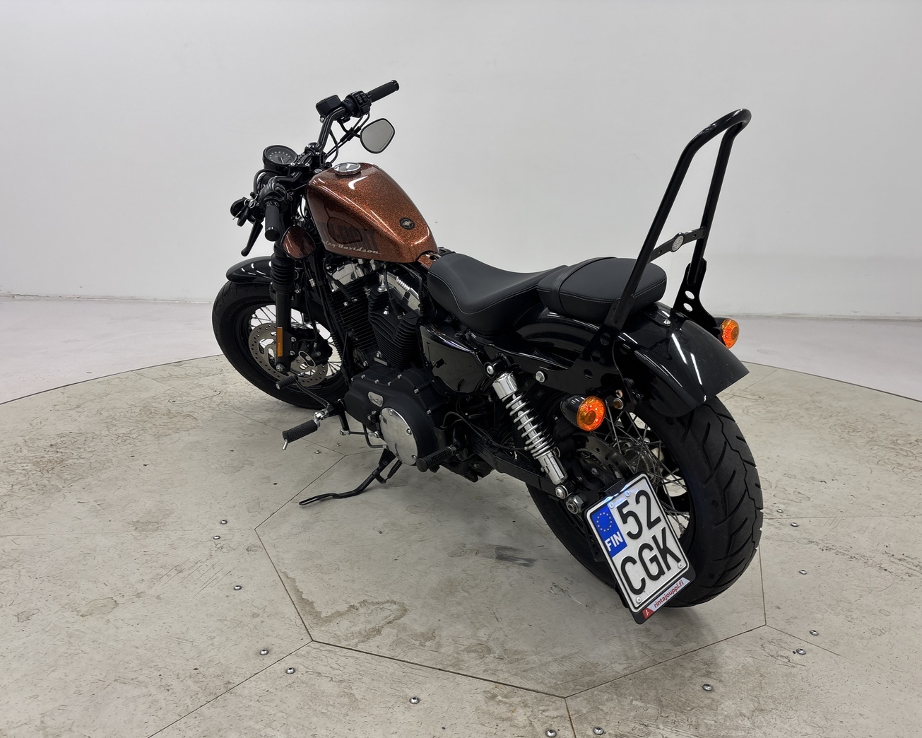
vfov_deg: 51.5
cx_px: 483
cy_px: 379
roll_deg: -0.6
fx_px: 764
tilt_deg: -16.1
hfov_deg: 62.2
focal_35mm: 28
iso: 40
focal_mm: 5.96
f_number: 1.6
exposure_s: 1/107
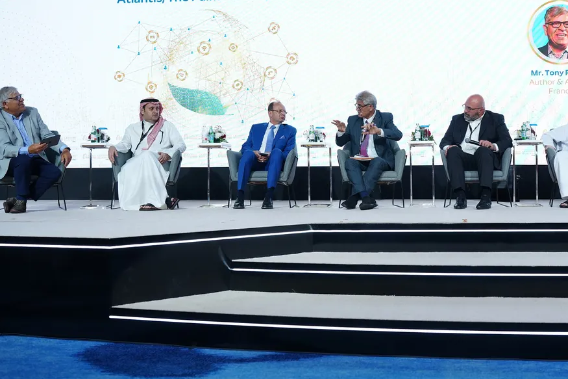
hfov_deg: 40.7
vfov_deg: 28.0
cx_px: 369
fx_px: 757
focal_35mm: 48
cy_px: 155
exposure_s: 1/200
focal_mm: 35
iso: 640
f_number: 2.8
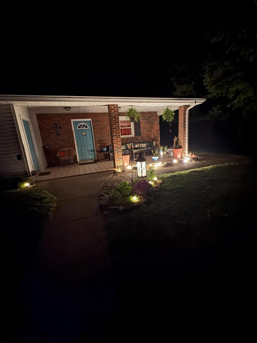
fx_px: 139
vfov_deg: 102.1
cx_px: 128
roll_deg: +4.2
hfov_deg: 85.7
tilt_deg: -11.9
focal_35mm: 14
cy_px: 172
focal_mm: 2.22
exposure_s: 1/7
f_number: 2.2
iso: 4000
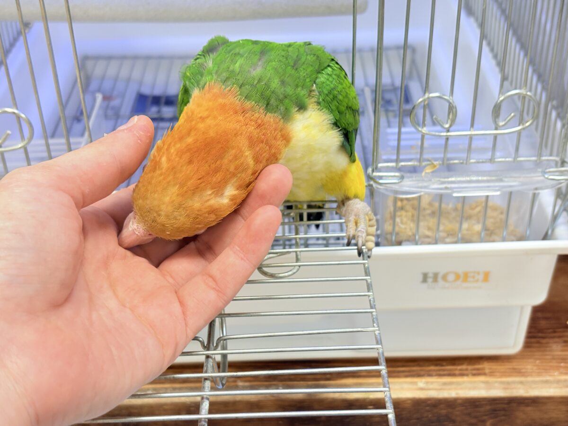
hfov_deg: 36.8
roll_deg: +4.2
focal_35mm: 52
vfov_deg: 28.0
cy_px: 213
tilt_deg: -33.0
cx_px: 284
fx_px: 853
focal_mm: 5.96
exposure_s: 1/48
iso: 32
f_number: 1.6
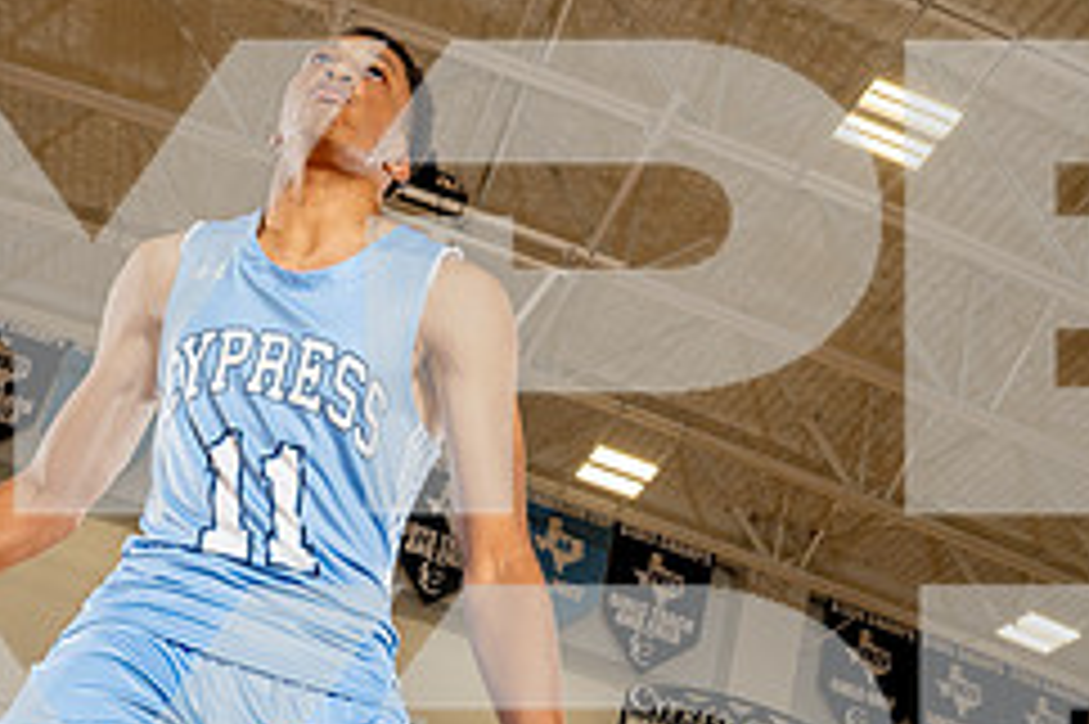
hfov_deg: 40.2
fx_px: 1451
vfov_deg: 25.7
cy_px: 825
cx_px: 292
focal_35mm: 48
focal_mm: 20
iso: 400
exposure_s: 1/250
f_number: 5.6
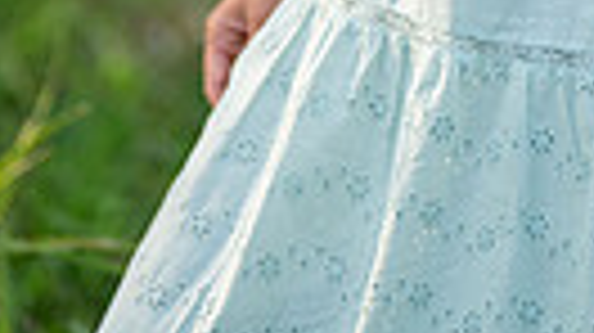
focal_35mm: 303
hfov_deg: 7.1
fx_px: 4769
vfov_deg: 3.9
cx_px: 616
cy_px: -662
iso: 200
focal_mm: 85
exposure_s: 1/1600
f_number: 1.2
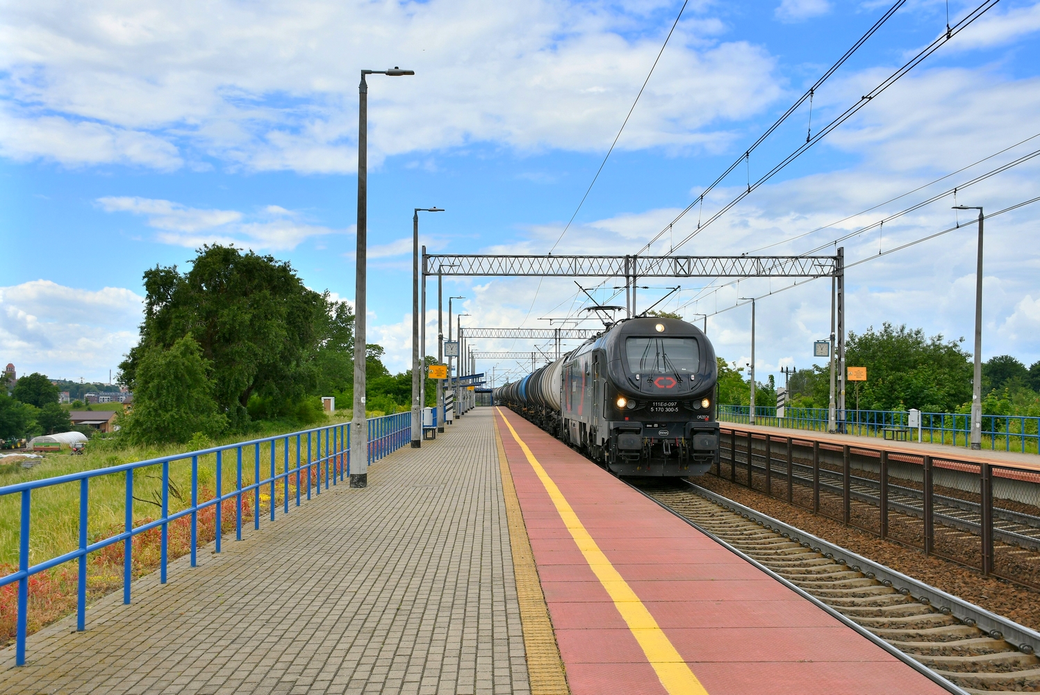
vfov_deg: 36.9
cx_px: 520
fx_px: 1041
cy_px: 348
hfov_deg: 53.1
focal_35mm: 36
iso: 100
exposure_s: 1/640
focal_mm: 24
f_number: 6.3
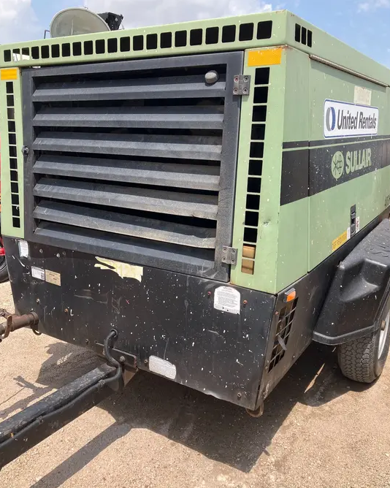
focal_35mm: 30
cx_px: 199
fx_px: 433
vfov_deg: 58.7
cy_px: 267
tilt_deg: -15.3
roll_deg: -1.3
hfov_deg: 48.5
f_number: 1.8
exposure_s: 1/1429
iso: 32
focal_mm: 3.99
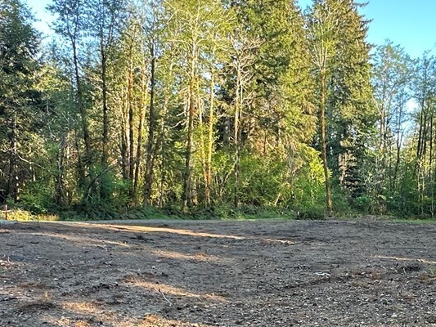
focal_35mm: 42
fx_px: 529
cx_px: 276
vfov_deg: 33.7
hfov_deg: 44.4
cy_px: 245
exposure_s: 1/99
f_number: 2.2
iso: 50
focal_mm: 2.22
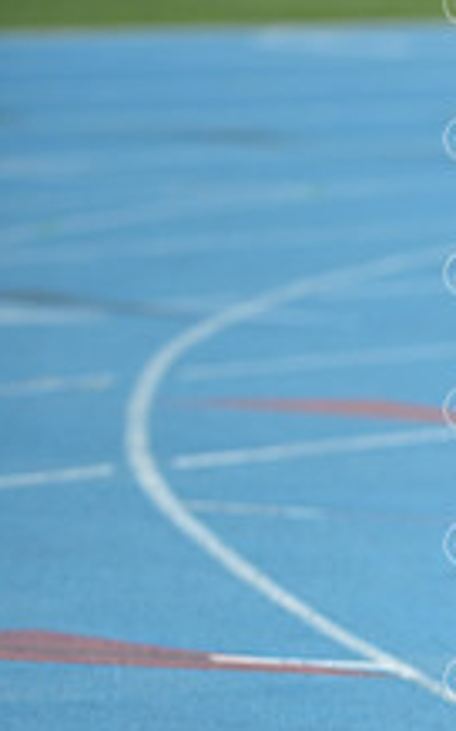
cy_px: 612
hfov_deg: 2.5
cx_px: 929
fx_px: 10254
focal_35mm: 515
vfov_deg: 4.1
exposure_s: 1/3200
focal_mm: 190
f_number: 3.5
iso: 250
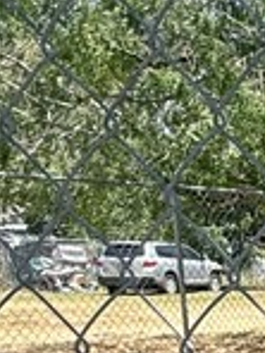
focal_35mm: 97
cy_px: 439
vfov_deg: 19.0
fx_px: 990
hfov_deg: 11.4
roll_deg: -0.6
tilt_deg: -10.8
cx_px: 716
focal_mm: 2.22
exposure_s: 1/658
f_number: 2.2
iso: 50
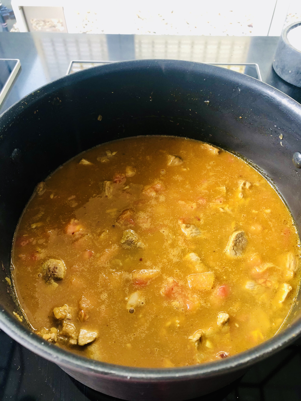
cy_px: 200
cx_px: 150
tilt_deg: -51.4
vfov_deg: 63.4
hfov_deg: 49.7
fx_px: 325
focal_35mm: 28
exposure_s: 1/17
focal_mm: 4
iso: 40
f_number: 1.8
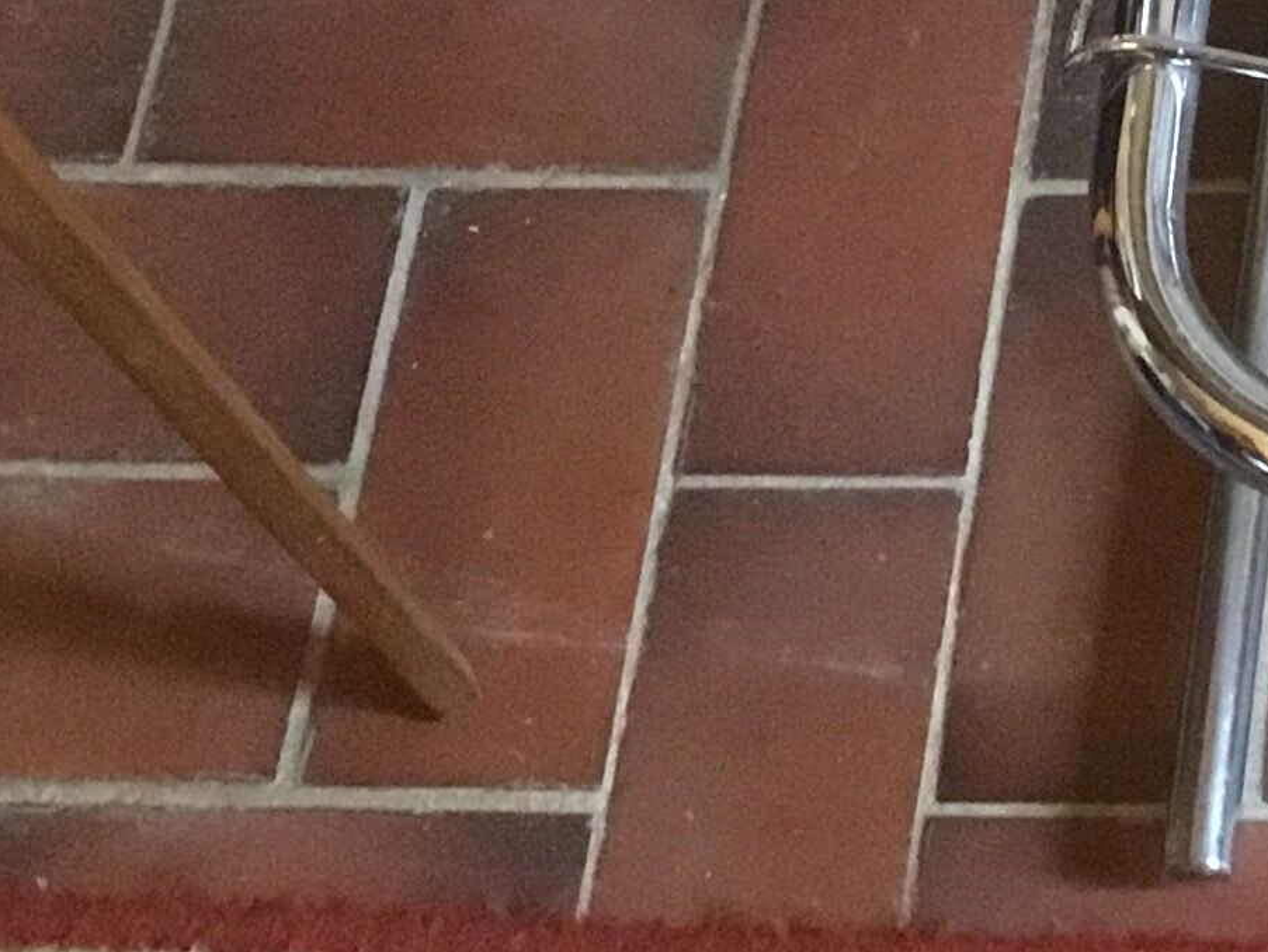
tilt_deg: -55.8
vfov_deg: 12.2
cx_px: 1974
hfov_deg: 15.9
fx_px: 4104
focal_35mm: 112
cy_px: -732
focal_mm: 3.3
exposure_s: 1/17
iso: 320
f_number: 2.4
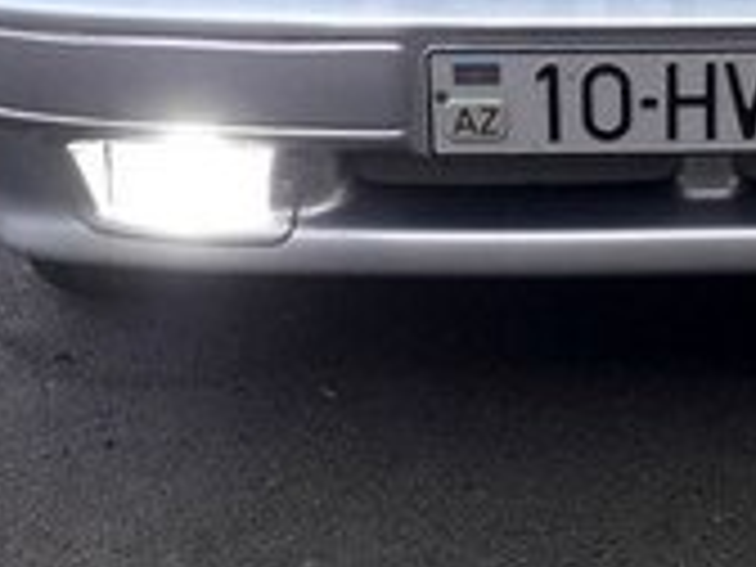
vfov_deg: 13.7
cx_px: 788
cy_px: -43
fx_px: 2315
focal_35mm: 106
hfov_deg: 18.0
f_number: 1.9
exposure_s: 1/109
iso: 40
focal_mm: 3.6
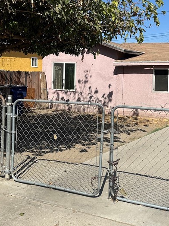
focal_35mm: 47
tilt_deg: -1.4
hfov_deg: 30.6
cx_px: 112
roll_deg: +0.6
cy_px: 95
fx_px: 306
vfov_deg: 40.3
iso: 80
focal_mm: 6.86
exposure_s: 1/7042
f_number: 1.78
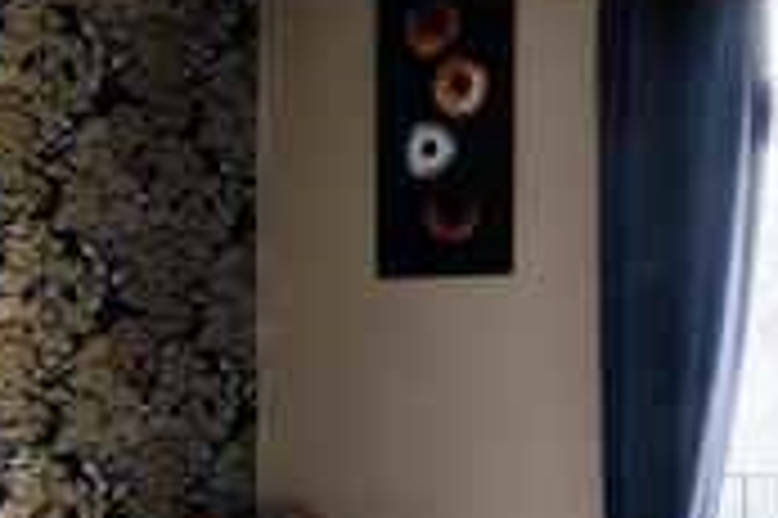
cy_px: 489
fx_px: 1598
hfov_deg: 27.4
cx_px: 364
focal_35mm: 74
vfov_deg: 18.0
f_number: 8
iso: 800
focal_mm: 16
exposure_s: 1/125
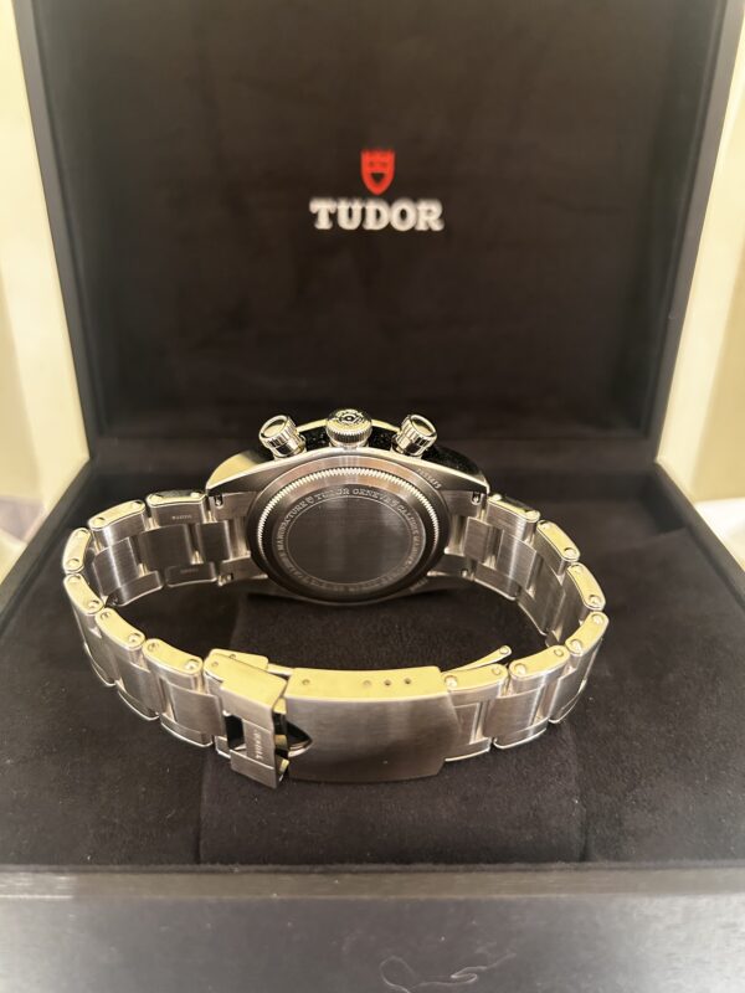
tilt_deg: -28.6
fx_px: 746
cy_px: 496
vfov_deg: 67.3
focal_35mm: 26
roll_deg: -1.3
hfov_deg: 53.1
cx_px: 372
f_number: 1.5
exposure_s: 1/50
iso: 500
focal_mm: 5.7
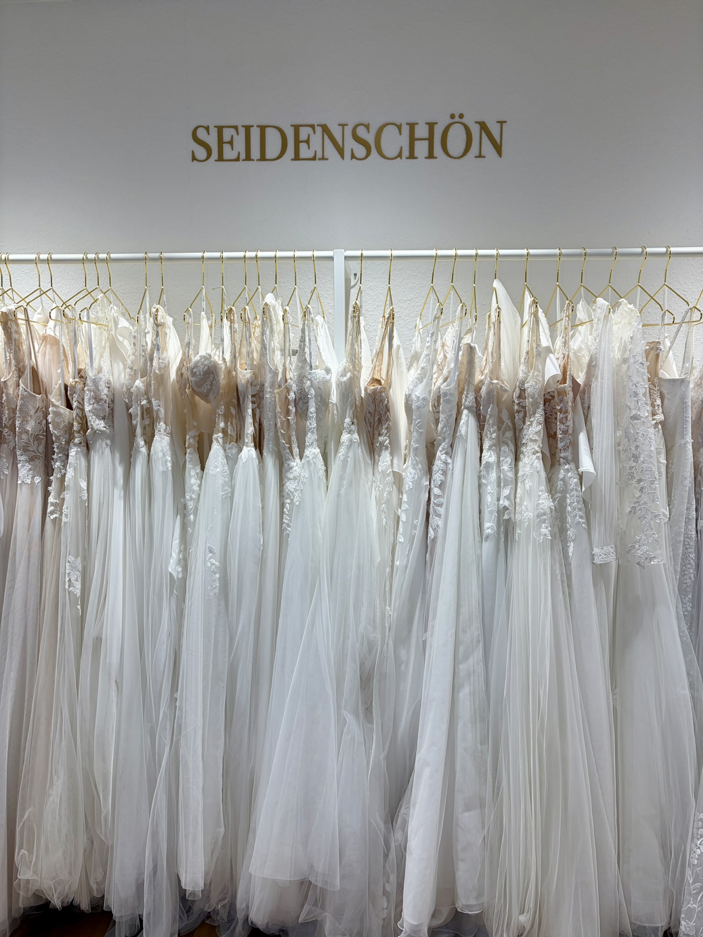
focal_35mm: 26
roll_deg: -0.8
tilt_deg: -5.9
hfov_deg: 53.1
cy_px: 468
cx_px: 352
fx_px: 704
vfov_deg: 67.3
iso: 40
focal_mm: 5.96
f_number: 1.6
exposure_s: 1/179
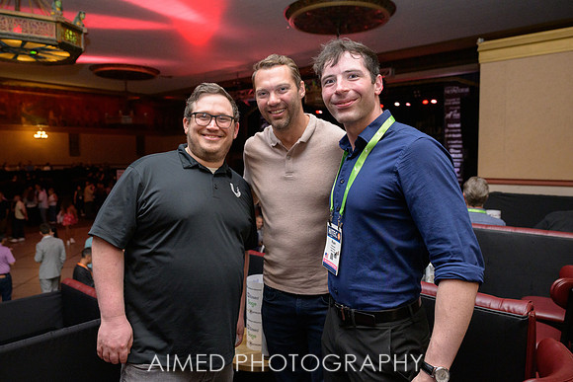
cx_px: 275
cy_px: 184
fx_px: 445
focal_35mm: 28
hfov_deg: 65.5
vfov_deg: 46.5
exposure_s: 1/200
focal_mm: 26.5
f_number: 4
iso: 2000
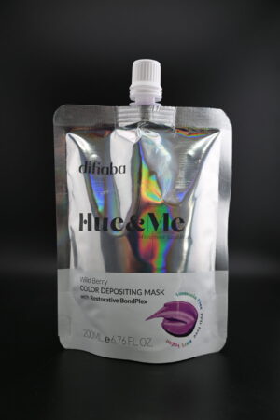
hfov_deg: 40.8
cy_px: 210
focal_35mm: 32
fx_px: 376
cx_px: 140
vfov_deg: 58.3
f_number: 4
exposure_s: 1/30
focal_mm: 21.5
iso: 110
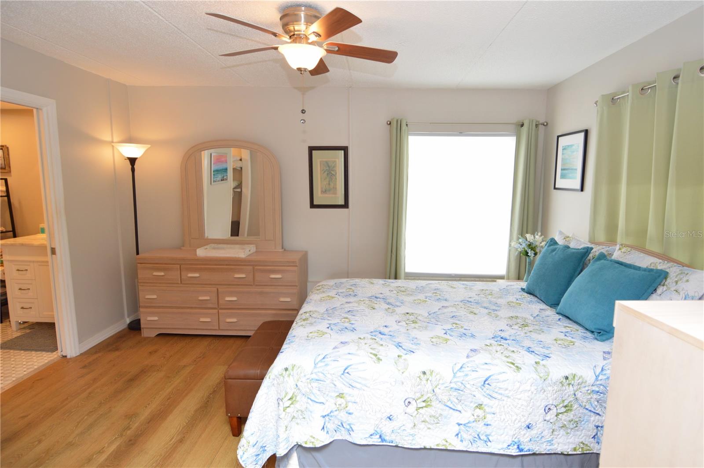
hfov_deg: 90.1
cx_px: 352
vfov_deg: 67.3
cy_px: 234
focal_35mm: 18
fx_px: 352
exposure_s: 1/60
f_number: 4
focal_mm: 12
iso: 400
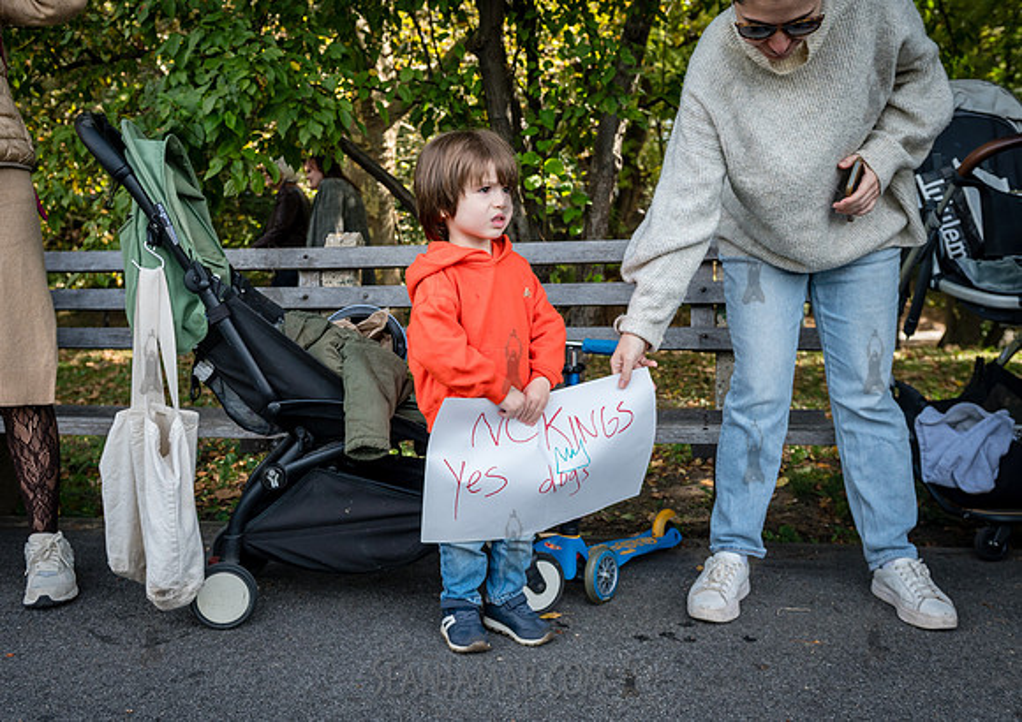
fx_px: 976
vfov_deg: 40.6
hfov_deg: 55.2
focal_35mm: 34
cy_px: 337
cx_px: 476
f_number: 5
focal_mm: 29
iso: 1000
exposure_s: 1/1000
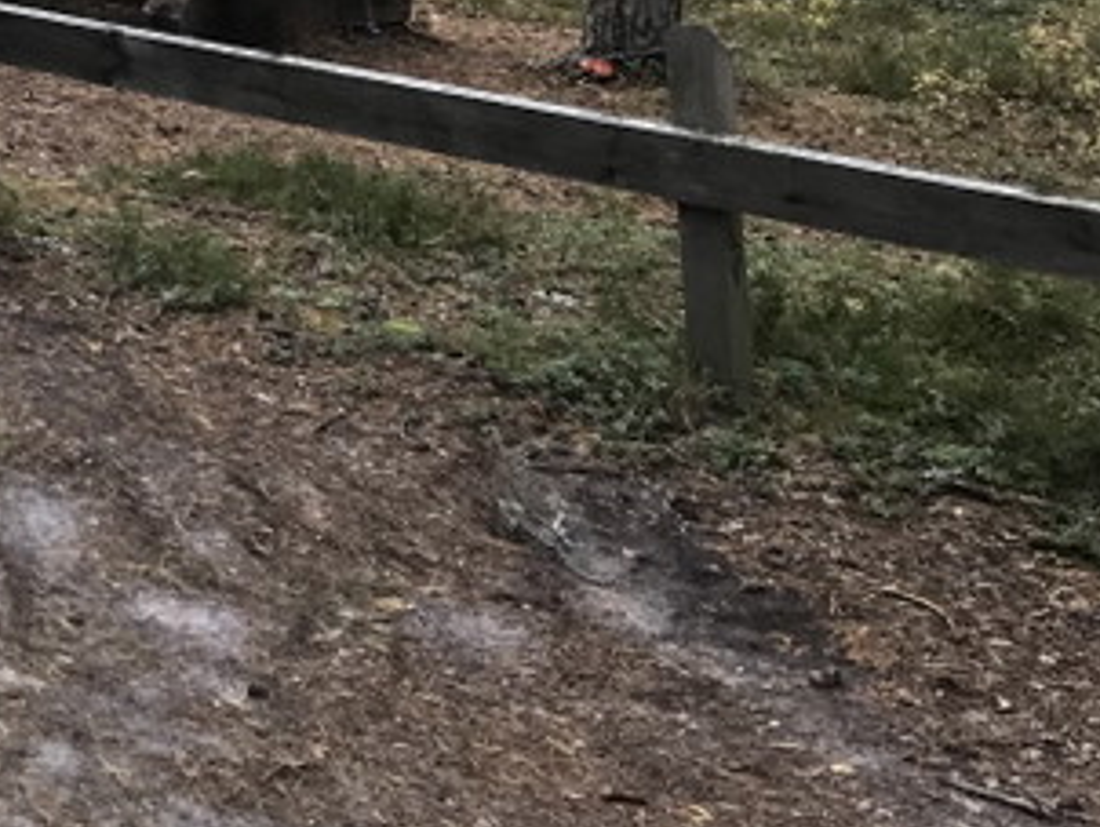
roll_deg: +0.9
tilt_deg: -0.8
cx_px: -623
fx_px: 2830
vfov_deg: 15.3
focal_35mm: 89
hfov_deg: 18.9
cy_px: -419
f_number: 1.8
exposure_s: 1/359
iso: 20
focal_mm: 3.99
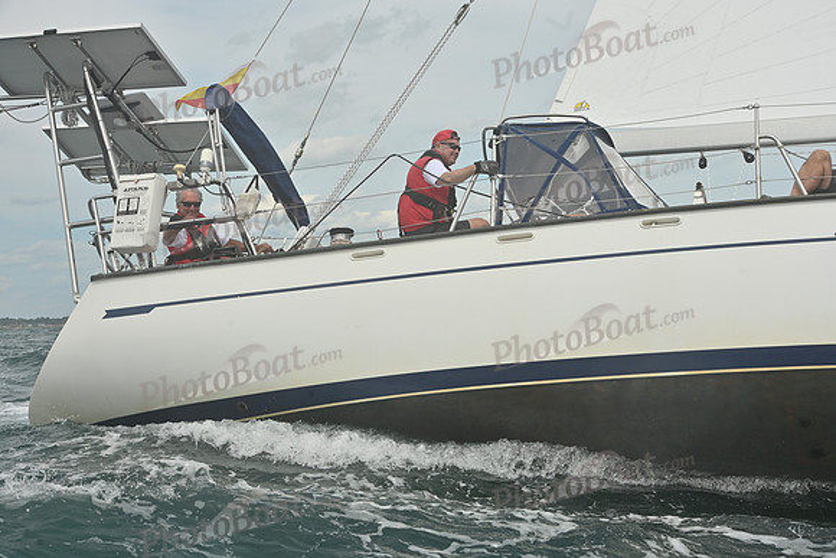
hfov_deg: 28.8
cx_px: 418
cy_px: 279
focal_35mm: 70
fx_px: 1626
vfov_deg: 19.5
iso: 320
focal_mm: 70
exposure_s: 1/1250
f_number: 11
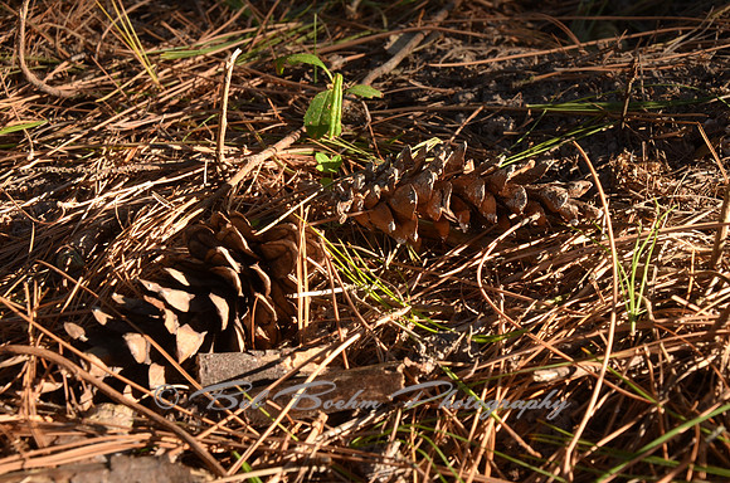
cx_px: 365
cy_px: 242
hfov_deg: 27.0
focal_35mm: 75
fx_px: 1517
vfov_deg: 18.1
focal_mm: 50
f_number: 13
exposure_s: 1/10
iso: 250
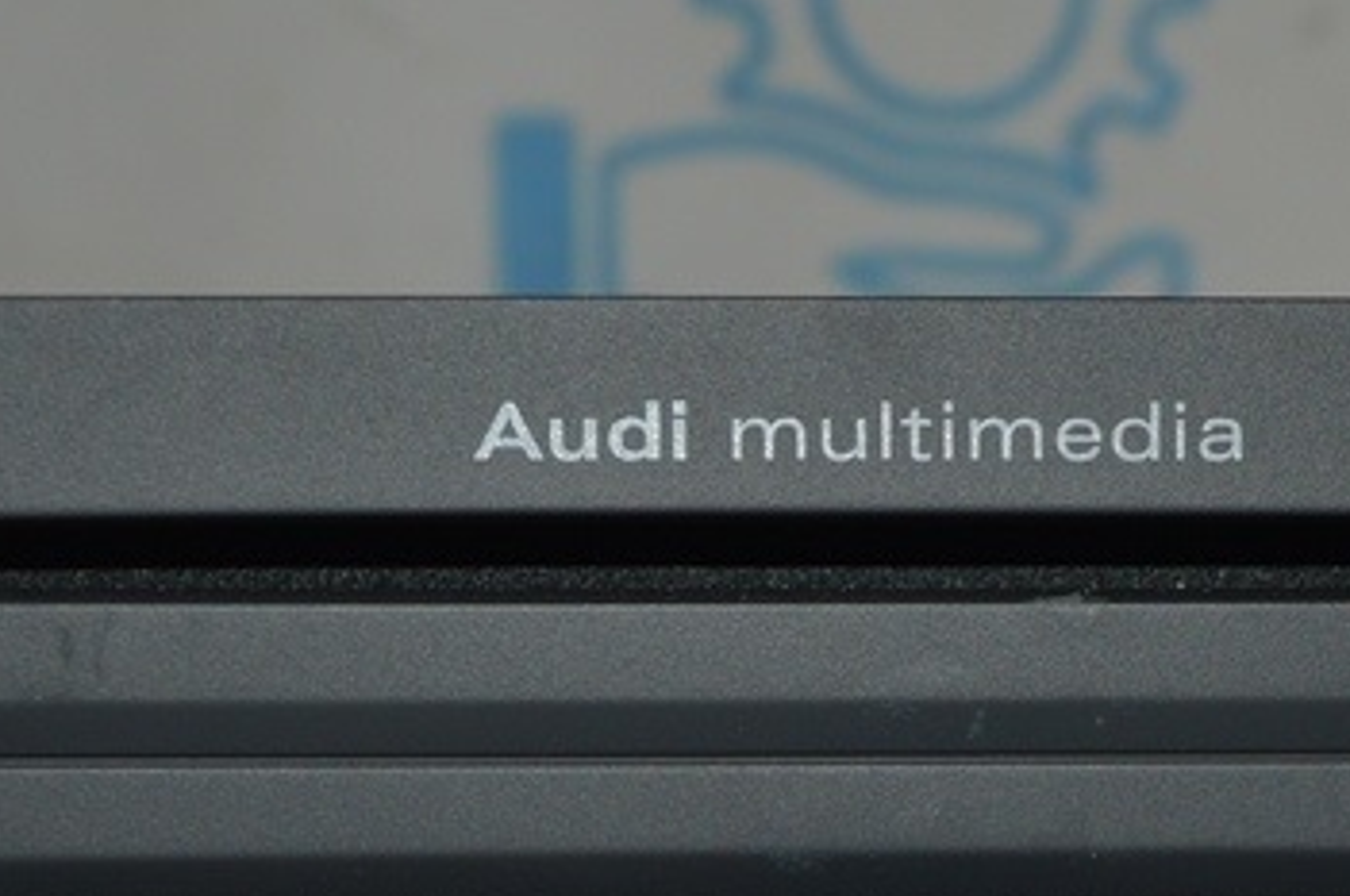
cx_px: 850
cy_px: 1182
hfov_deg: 19.4
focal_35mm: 105
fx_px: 3932
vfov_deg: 12.6
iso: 100
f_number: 8
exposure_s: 1/60
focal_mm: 24
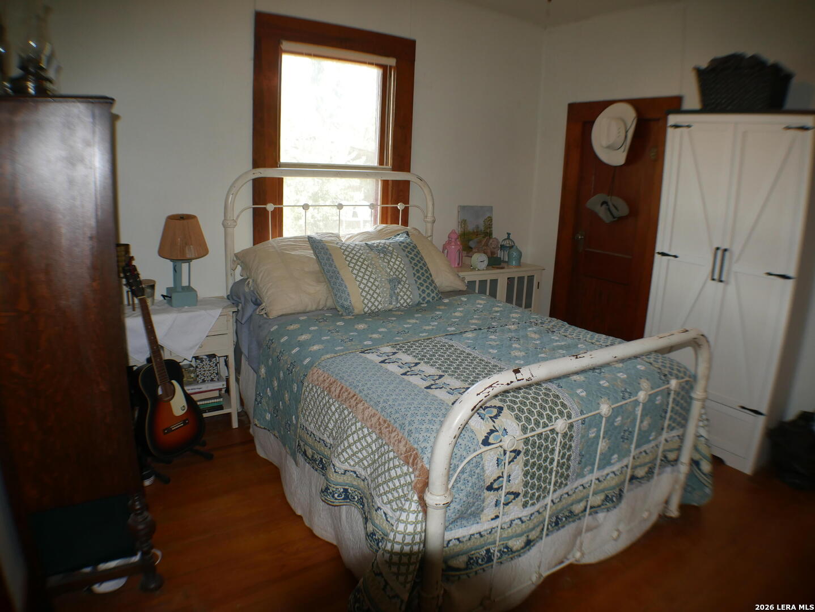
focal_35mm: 28
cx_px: 408
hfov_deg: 63.4
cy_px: 306
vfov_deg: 49.8
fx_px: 660
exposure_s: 1/60
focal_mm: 14
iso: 500
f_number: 3.5
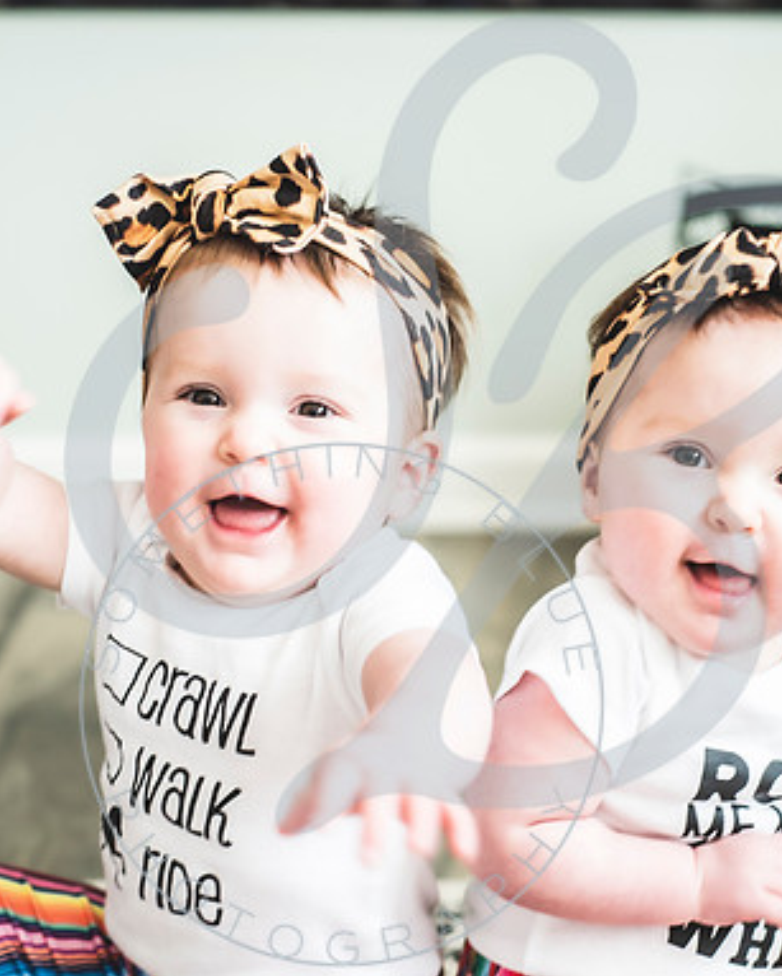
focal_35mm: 74
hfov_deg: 20.7
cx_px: 486
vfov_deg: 25.7
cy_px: 491
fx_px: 2138
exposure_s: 1/125
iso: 1000
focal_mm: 50
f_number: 2.8
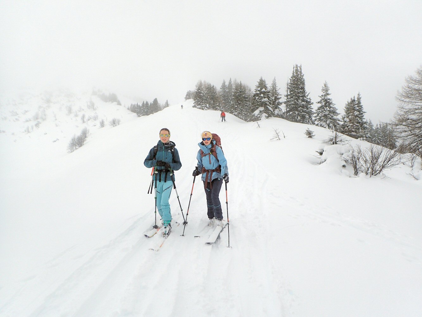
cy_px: 158
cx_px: 211
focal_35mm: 25
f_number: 8
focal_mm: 4.5
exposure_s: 1/125
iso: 100
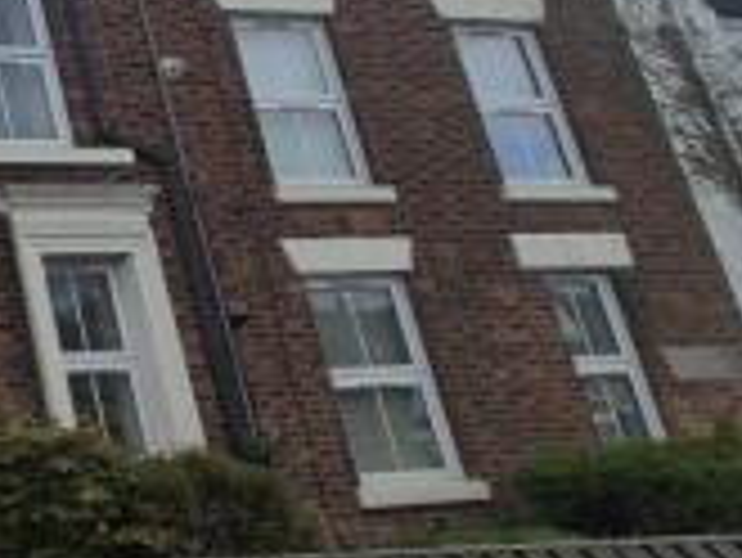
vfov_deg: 31.2
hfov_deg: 24.0
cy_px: 160
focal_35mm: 46
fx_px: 987
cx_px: -528
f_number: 2.2
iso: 50
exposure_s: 1/3800
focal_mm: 2.2
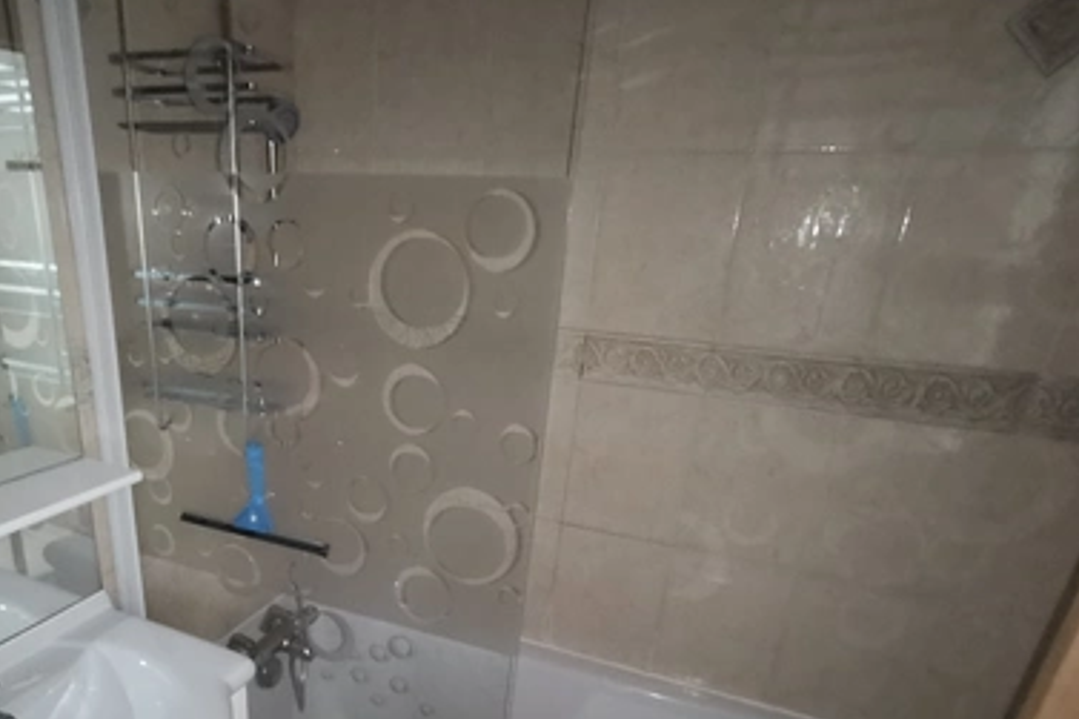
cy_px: 536
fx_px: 749
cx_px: 385
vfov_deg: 49.3
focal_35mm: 25
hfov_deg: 70.0
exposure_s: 1/16.7
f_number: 2.2
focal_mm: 2.26
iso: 2500
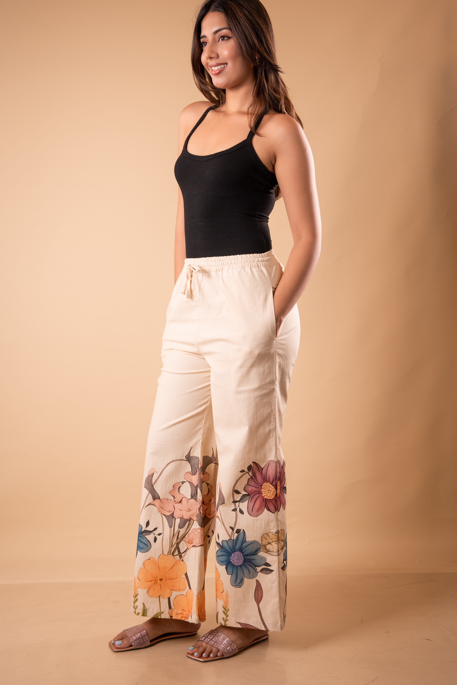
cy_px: 327
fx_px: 800
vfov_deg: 46.4
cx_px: 220
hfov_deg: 31.9
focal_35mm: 42
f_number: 2.8
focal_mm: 39
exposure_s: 1/200
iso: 160
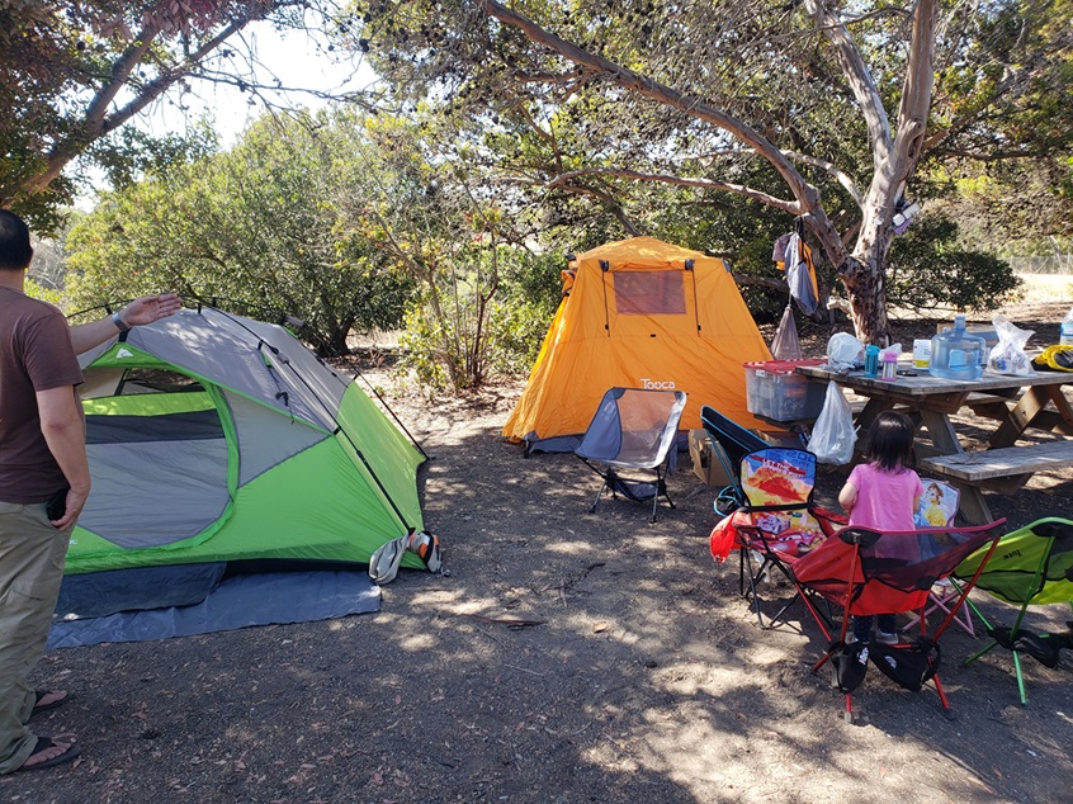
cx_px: 536
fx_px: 806
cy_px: 402
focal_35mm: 26
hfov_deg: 67.3
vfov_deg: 53.0
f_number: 2.4
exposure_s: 1/177
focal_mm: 4.3
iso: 50
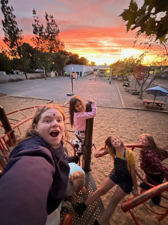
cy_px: 112
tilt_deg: -26.8
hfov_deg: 85.7
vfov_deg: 102.1
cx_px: 84
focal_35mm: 14
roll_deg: -0.4
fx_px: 91
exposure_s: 1/30
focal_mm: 2.22
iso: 2000
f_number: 2.2
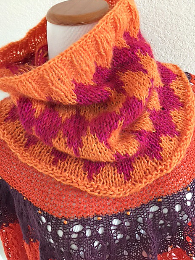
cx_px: 95
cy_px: 133
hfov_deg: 46.8
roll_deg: +11.4
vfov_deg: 60.0
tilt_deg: -24.4
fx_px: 225
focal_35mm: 30
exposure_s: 1/4
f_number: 2.2
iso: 64
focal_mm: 4.15
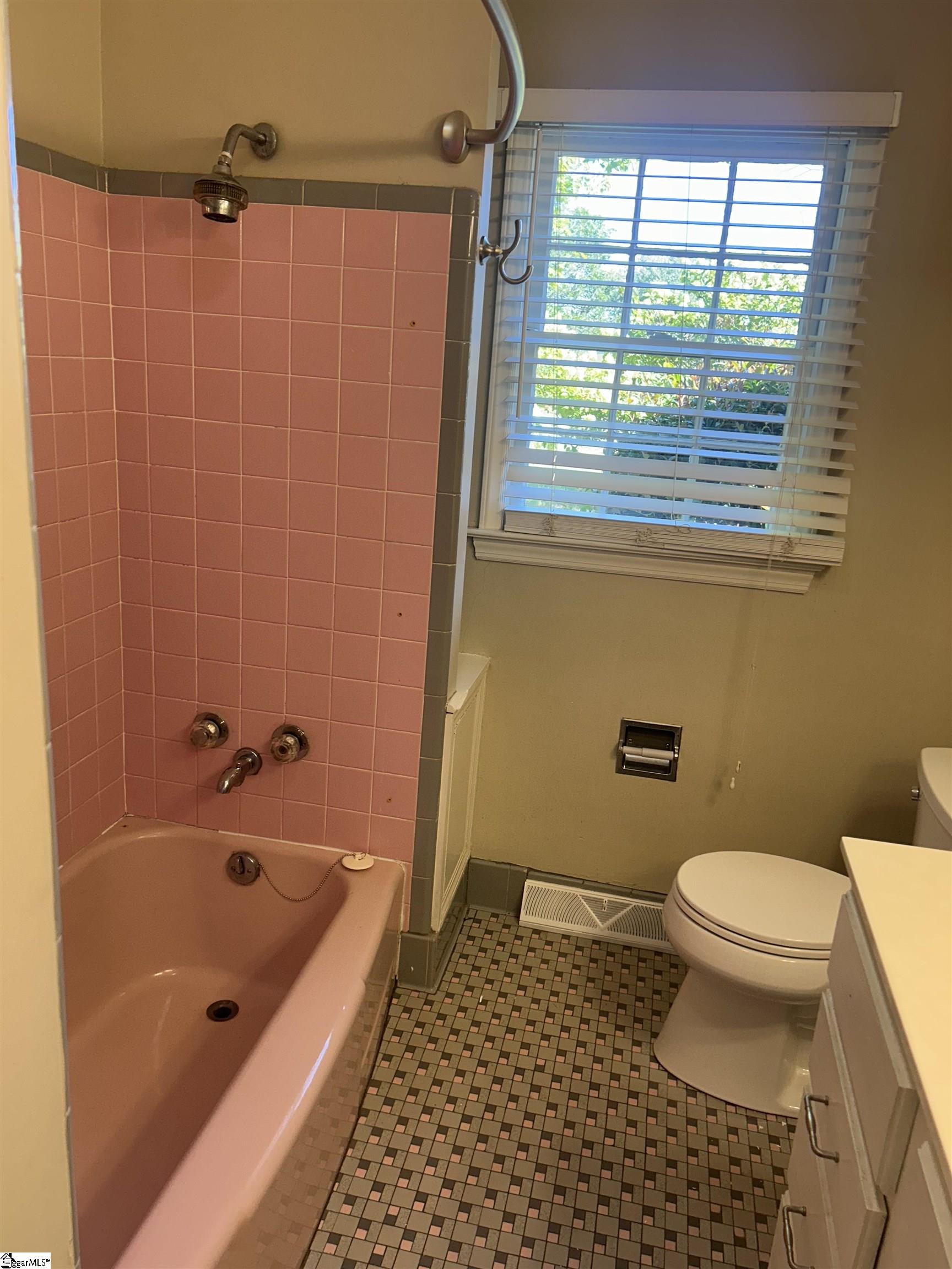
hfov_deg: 53.1
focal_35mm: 26
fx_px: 953
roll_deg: -4.8
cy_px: 634
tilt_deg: -16.0
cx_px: 476
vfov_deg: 67.3
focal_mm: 5.7
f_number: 1.5
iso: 64
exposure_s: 1/123
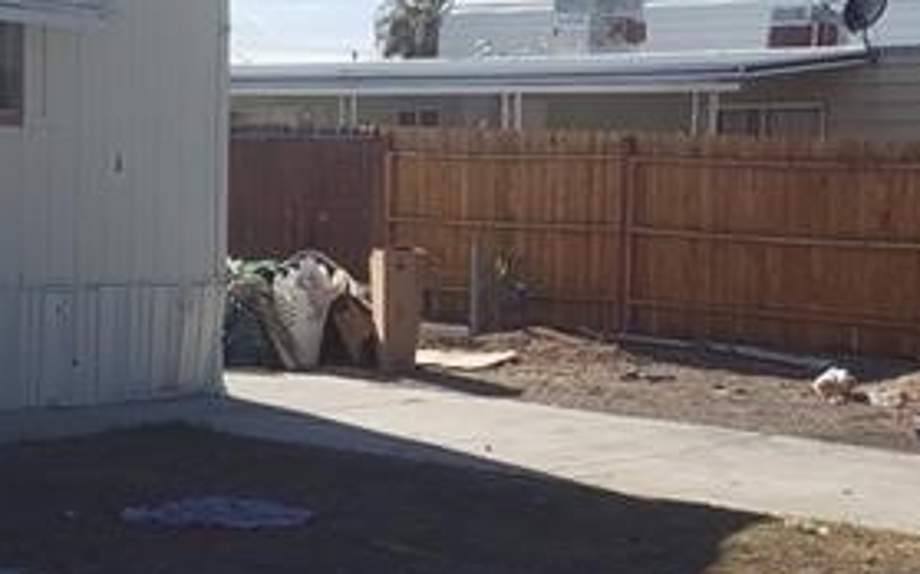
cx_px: 547
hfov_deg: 26.1
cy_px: 287
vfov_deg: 16.5
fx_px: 1980
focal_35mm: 79
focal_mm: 4.3
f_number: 2.4
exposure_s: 1/1532
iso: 50
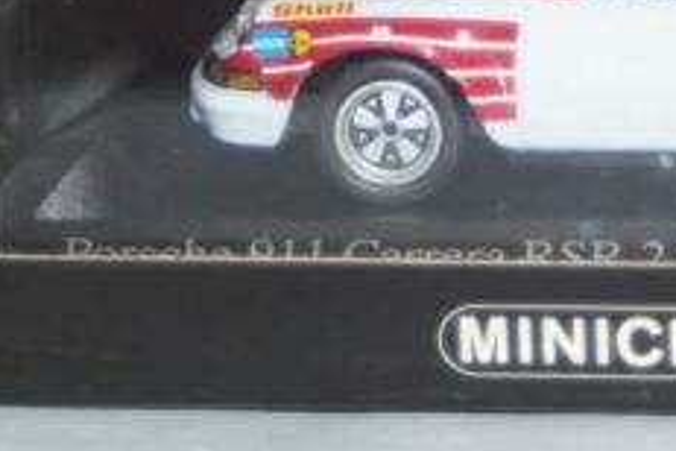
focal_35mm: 273
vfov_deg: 5.0
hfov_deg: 7.5
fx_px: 5126
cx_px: 682
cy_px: -38
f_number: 5.6
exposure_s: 1/80
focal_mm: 70
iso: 640
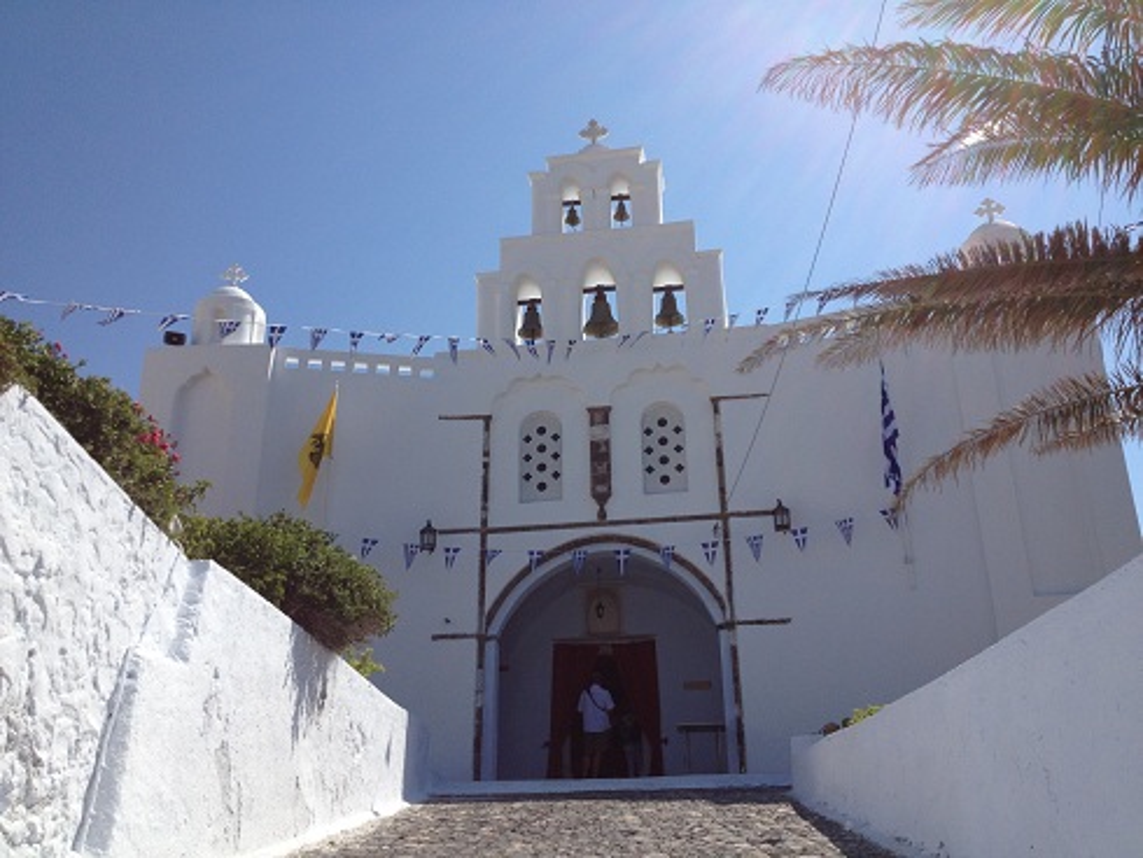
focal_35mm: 35
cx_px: 572
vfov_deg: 40.7
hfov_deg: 52.6
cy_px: 429
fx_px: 1156
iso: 64
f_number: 2.4
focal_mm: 4.28
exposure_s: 1/3067
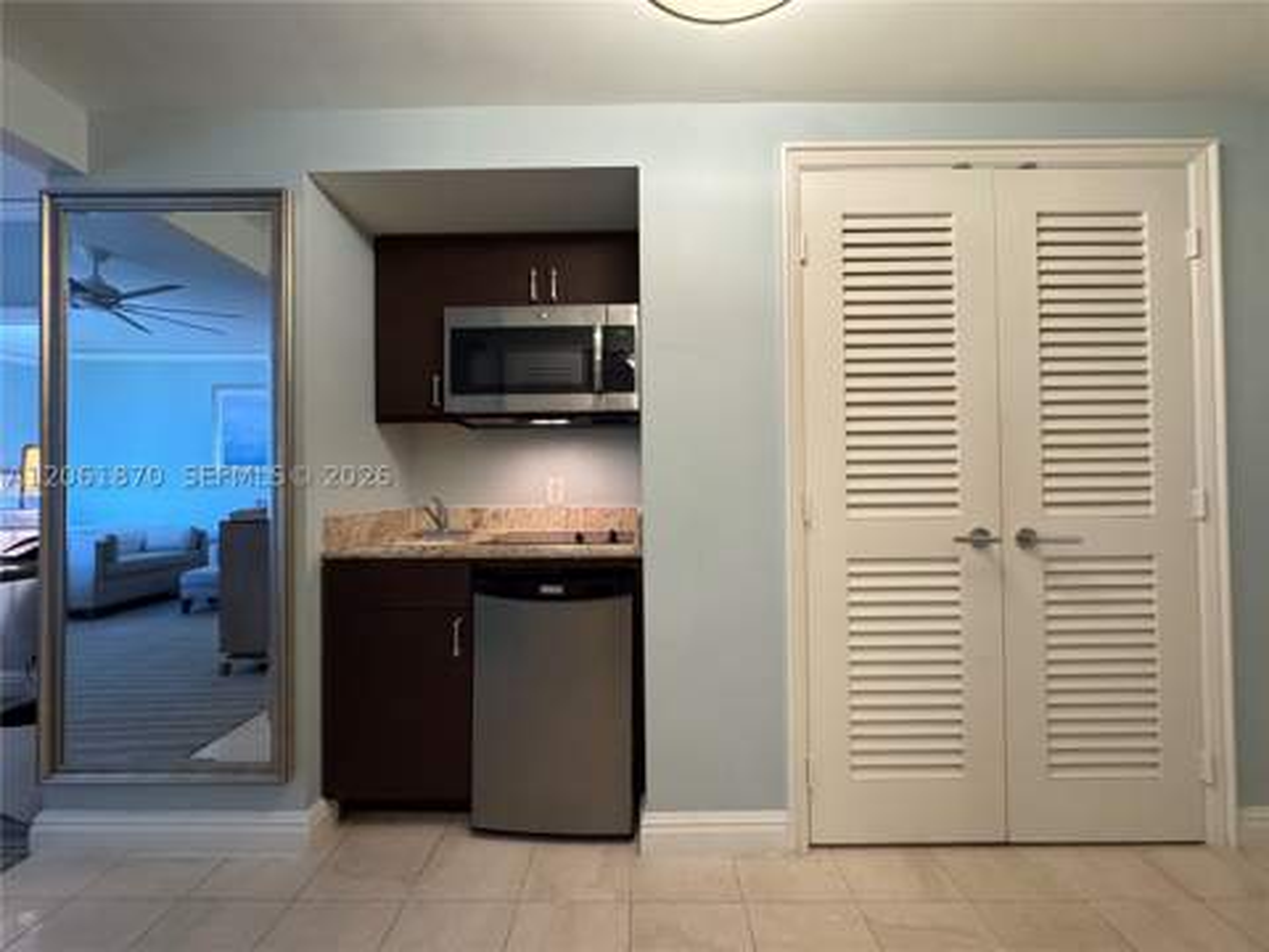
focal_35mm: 14
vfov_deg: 85.7
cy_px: 476
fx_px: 513
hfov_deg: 102.1
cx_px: 634
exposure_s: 1/60
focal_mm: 2.22
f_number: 2.2
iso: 320
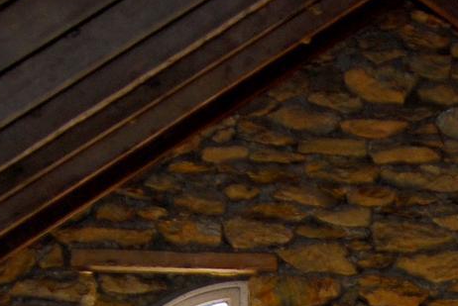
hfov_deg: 11.7
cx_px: 492
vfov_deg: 7.6
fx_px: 2203
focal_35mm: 173
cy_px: 654
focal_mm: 26
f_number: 3.8
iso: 200
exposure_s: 1/60
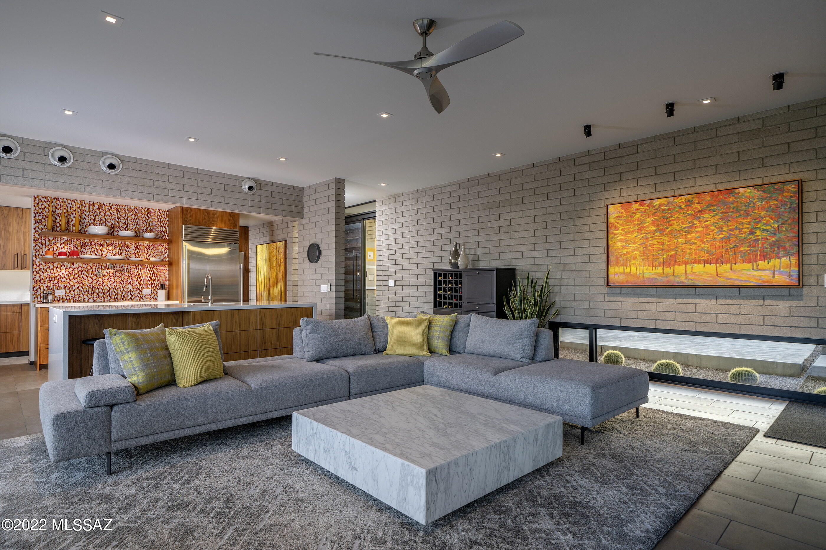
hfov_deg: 90.0
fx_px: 413
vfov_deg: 67.4
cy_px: 275
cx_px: 413
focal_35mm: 18
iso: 200
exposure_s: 1/13
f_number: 7.1
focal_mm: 18
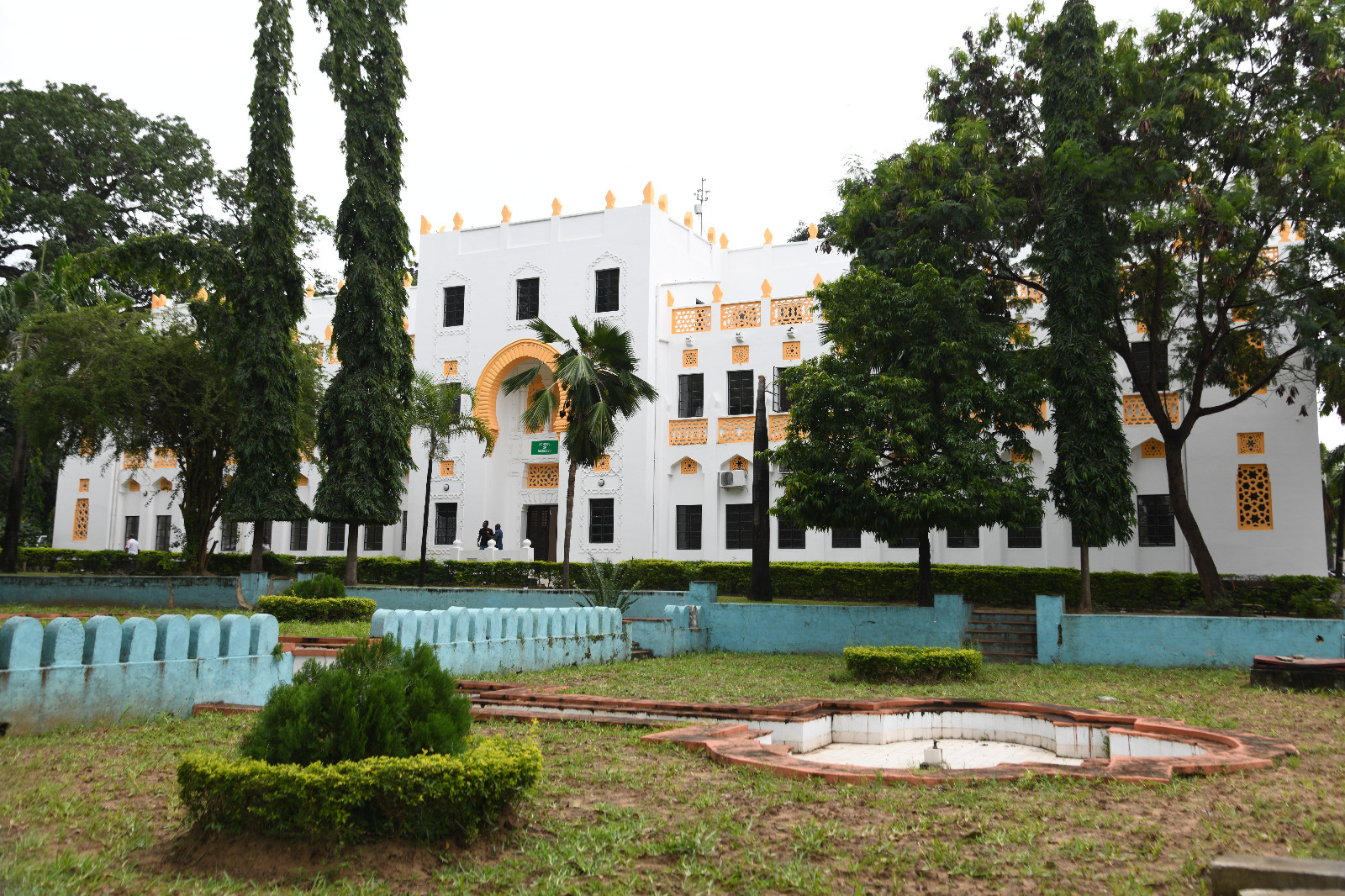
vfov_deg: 41.1
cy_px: 448
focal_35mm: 32
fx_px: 1195
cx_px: 672
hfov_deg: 58.7
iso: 64
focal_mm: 32
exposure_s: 1/80
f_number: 5
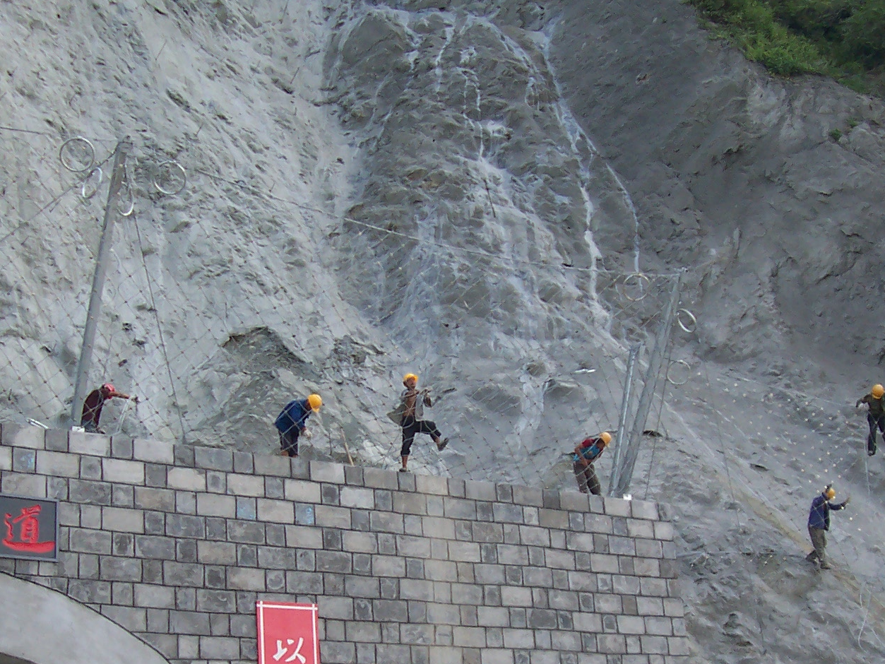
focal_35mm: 60
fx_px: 1534
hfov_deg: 32.2
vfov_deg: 24.2
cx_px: 465
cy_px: 498
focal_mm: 5.6
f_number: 2.8
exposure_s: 1/350
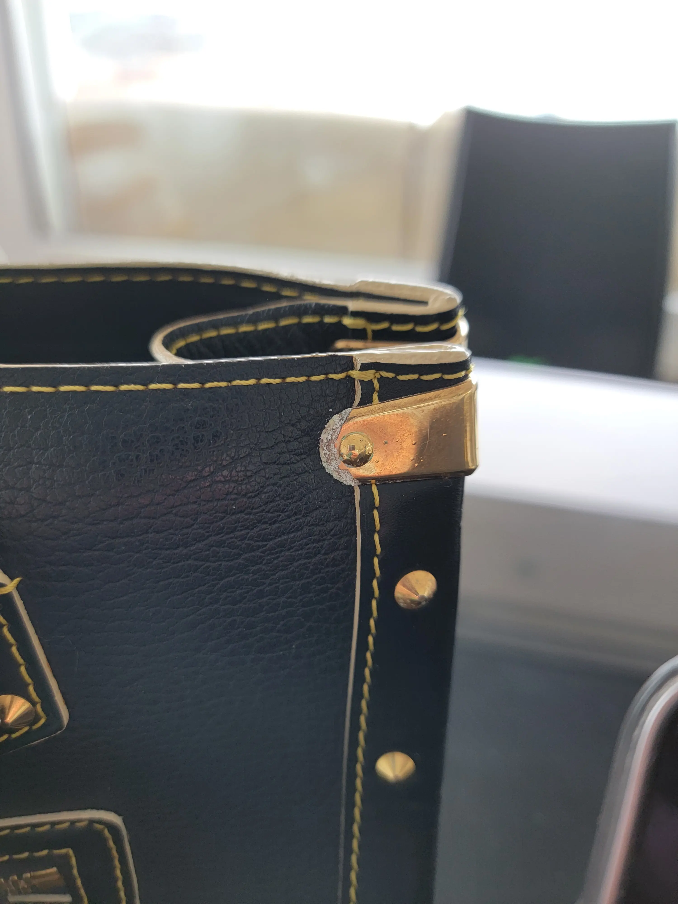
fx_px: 627
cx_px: 339
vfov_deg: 71.6
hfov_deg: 56.8
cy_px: 452
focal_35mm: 24
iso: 125
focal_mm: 6.7
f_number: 1.8
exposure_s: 1/120
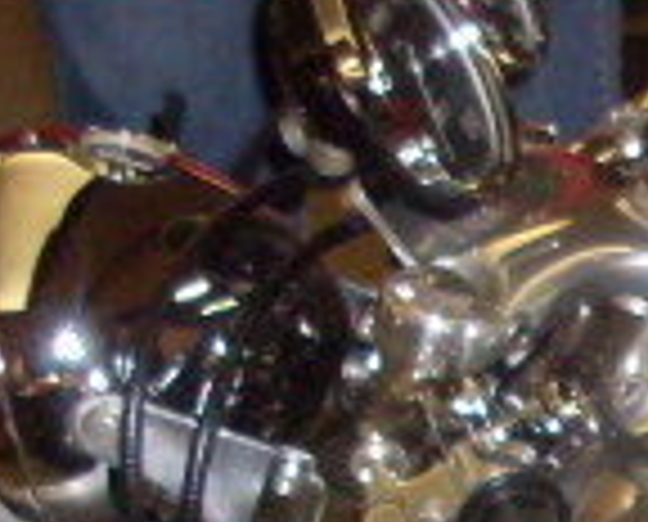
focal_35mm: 263
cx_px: 1746
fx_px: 5058
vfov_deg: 5.7
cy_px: 1156
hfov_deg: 6.8
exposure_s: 1/45
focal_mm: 6.3
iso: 160
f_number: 2.8
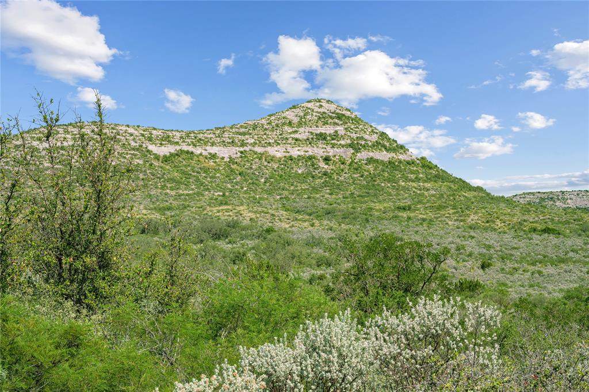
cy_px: 196
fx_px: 1096
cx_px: 294
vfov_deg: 20.3
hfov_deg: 30.1
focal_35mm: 67
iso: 64
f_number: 11
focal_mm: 67
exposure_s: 1/100
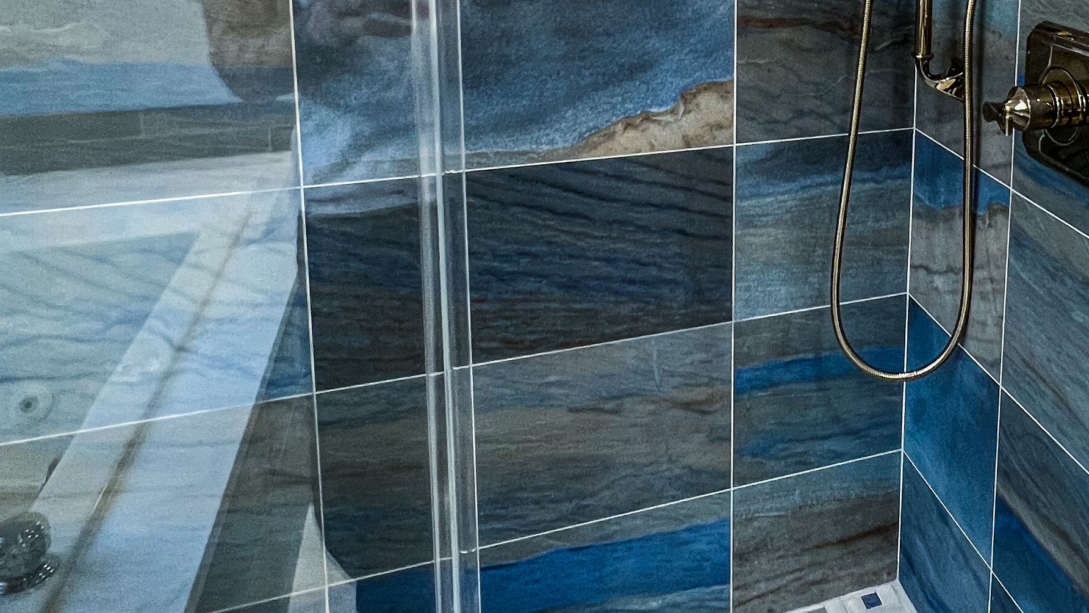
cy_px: 2
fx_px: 924
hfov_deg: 56.8
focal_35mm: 32
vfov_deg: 33.6
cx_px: 862
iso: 160
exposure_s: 1/60
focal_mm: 1.57
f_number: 1.8
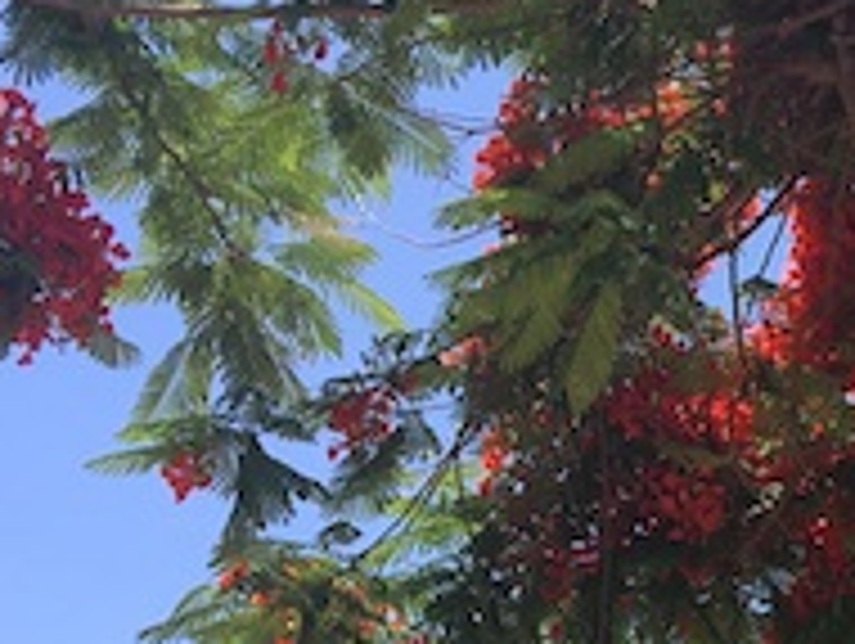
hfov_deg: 14.8
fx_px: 3017
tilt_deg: +15.7
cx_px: 1364
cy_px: 865
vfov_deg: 11.8
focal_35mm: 122
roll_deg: +3.6
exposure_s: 1/561
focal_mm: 4.15
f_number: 2.2
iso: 25
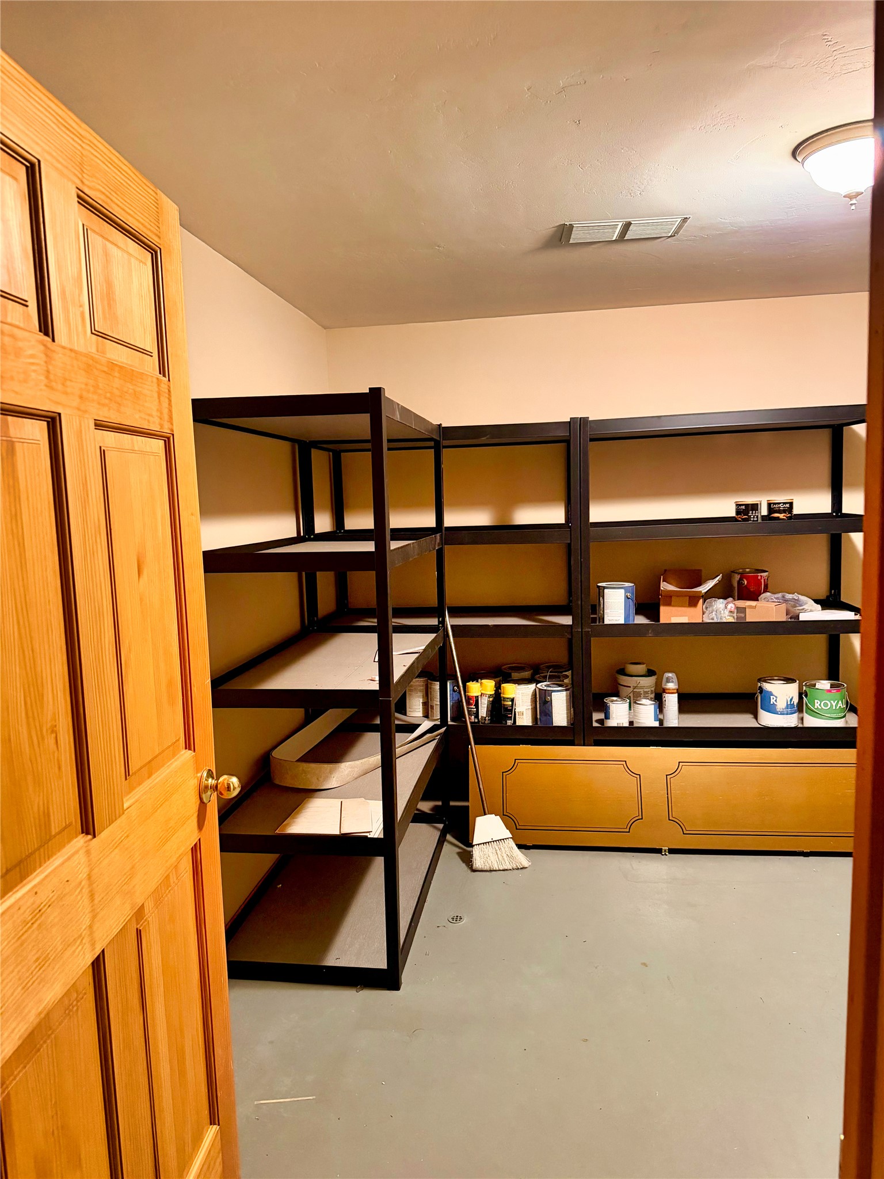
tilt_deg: -5.6
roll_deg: +1.8
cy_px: 590
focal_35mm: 24
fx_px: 817
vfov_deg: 71.6
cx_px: 442
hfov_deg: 56.8
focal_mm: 6.76
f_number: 1.78
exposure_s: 1/57
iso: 800
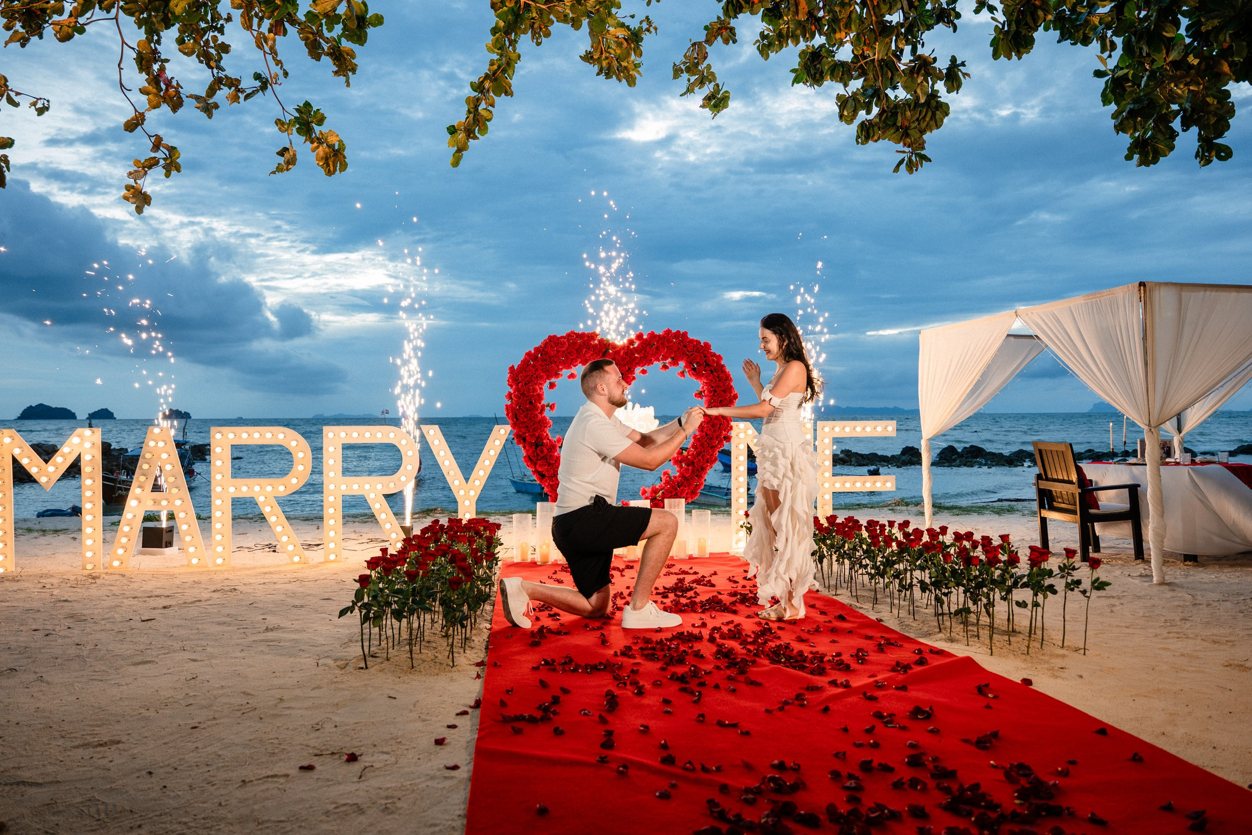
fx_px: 870
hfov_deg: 71.5
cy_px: 418
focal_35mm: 25
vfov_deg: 51.3
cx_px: 626
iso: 2000
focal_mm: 24
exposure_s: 1/250
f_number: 2.8
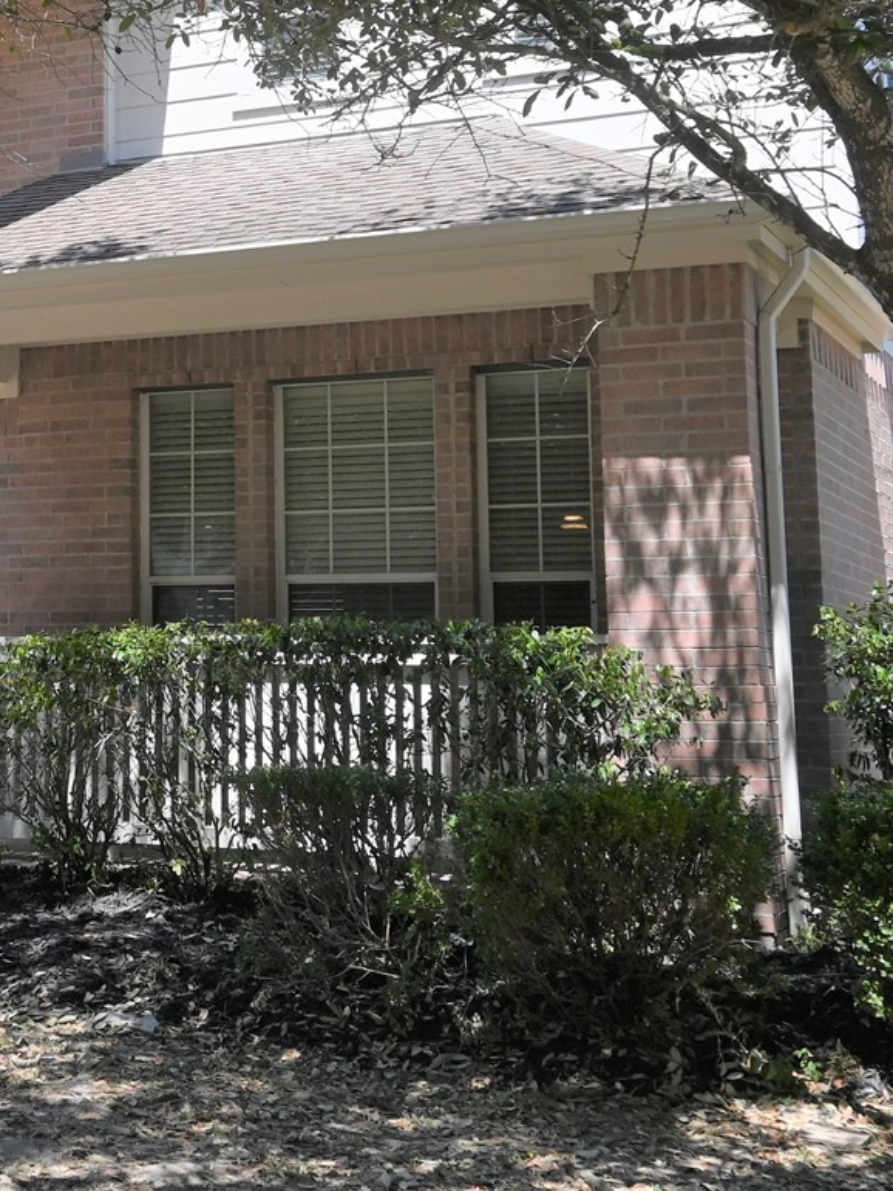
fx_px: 2236
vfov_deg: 29.5
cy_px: 348
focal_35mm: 65
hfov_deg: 21.2
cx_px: -145
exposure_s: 1/320
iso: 100
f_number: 6.3
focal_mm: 16
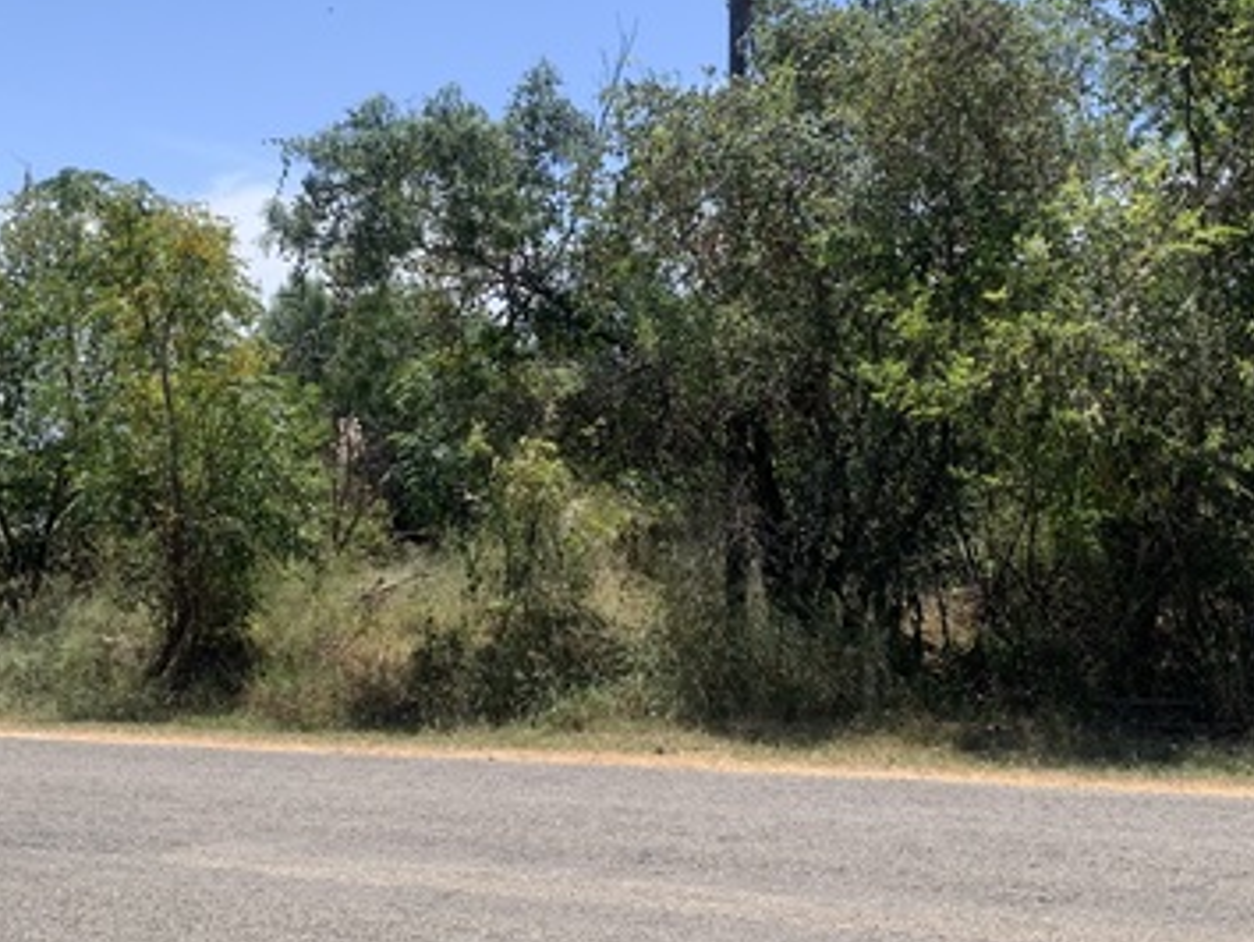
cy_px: 375
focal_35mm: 47
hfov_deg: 40.4
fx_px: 1704
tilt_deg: +2.7
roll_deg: +3.0
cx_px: 659
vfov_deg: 30.8
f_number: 1.8
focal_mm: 4.25
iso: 25
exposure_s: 1/1748
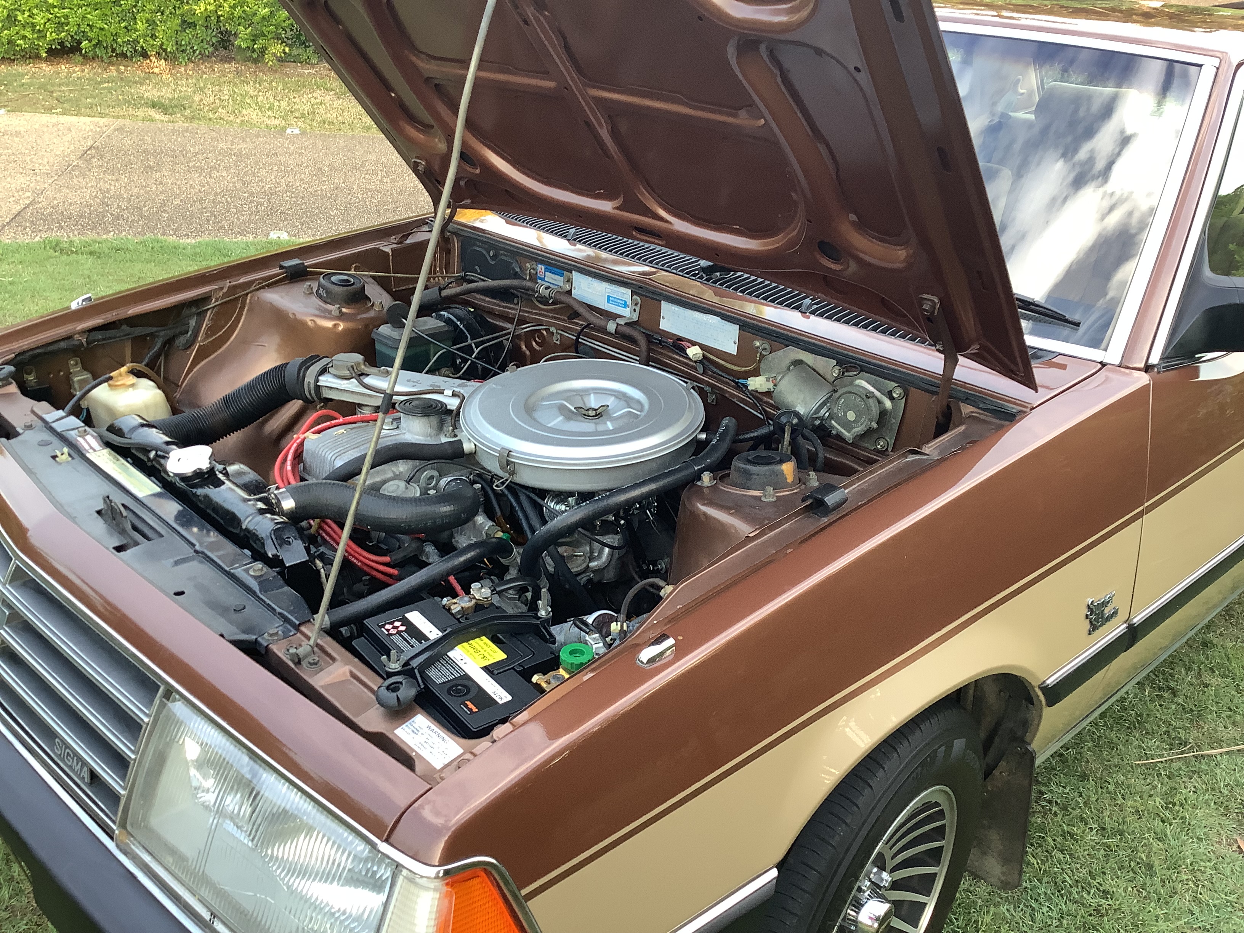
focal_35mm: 31
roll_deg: +1.3
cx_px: 622
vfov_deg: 45.4
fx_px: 1114
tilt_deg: -30.1
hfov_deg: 58.4
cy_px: 466
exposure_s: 1/50
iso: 50
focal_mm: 3.3
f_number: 2.4
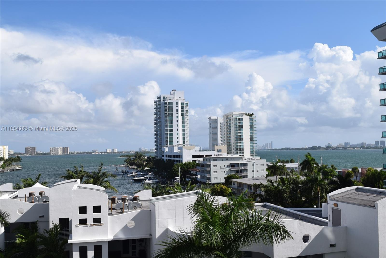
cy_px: 129
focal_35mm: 36
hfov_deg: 53.1
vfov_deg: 36.9
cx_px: 193
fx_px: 386
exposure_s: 1/500
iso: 200
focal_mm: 24
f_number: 11
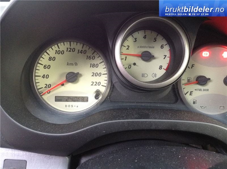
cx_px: 114
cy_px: 84
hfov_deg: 55.4
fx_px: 216
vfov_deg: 42.8
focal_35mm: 33
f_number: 2.4
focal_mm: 3.3
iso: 250
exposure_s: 1/24
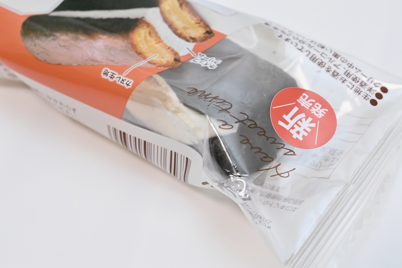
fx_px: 670
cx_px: 201
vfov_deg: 22.6
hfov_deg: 33.4
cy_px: 134
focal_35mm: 60
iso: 6400
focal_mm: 60
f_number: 11
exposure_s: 1/160
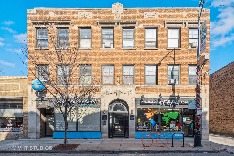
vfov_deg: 53.2
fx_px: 156
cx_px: 117
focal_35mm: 24
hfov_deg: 73.7
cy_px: 78
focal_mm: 24
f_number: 8
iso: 250
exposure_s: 1/640
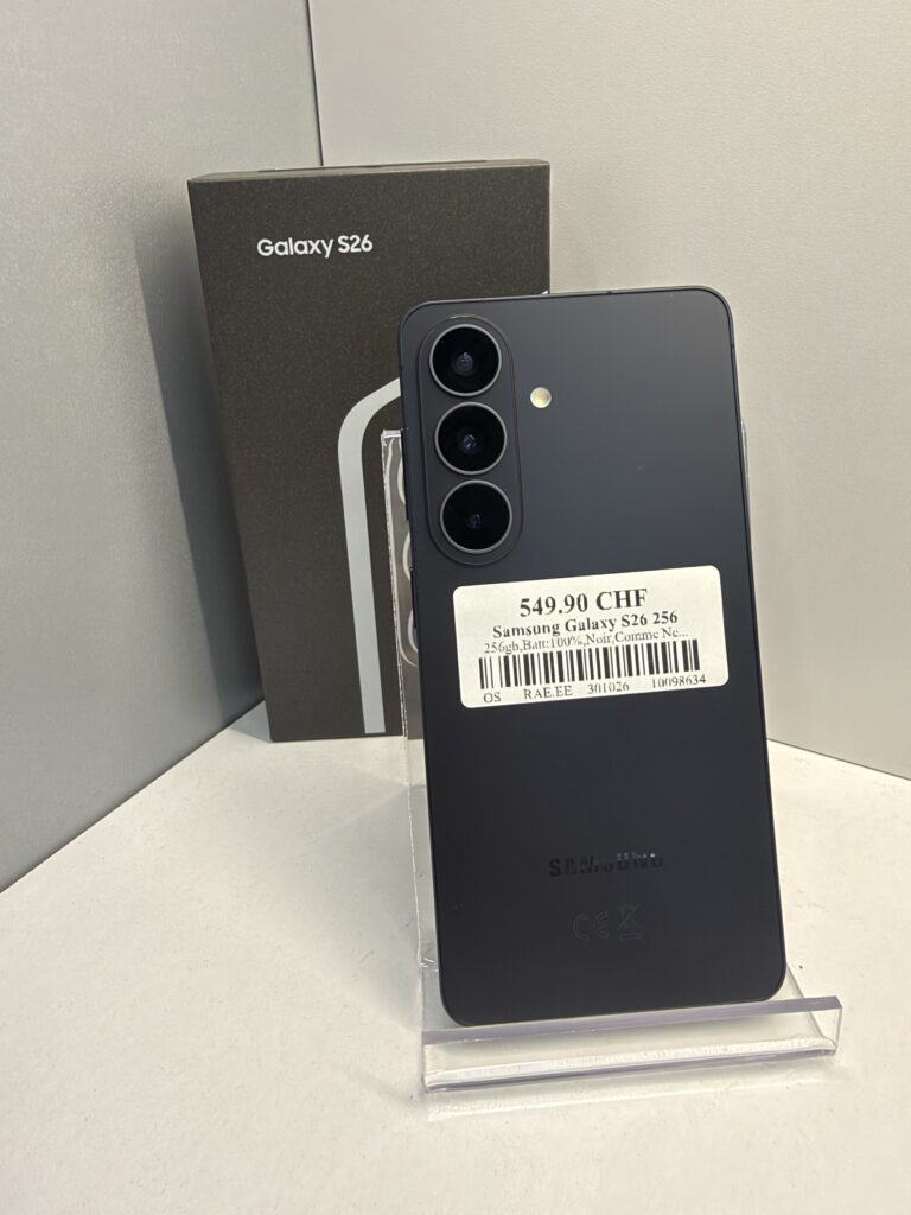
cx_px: 456
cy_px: 608
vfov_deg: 69.4
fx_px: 877
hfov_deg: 54.9
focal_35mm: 25
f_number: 2.2
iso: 250
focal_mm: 2.22
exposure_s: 1/100
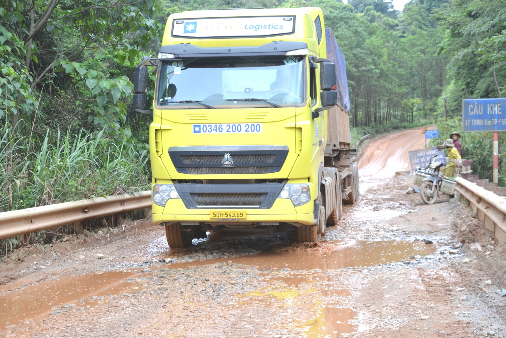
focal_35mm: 68
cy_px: 169
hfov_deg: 29.9
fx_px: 949
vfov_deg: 20.2
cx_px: 253
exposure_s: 1/125
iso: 280
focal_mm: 45
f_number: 5.6
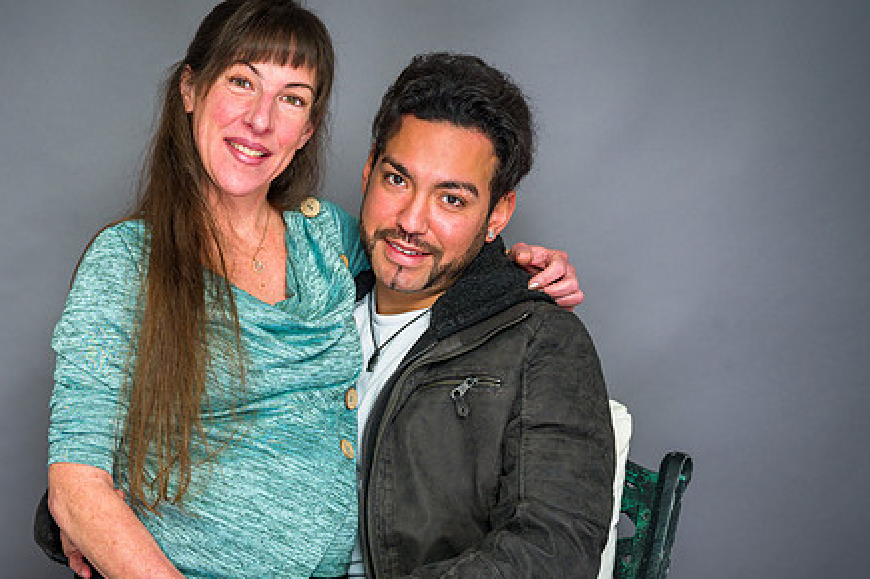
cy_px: 352
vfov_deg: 18.6
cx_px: 321
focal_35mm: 73
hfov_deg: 27.6
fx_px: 1763
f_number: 5.6
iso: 200
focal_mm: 55
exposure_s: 1/100
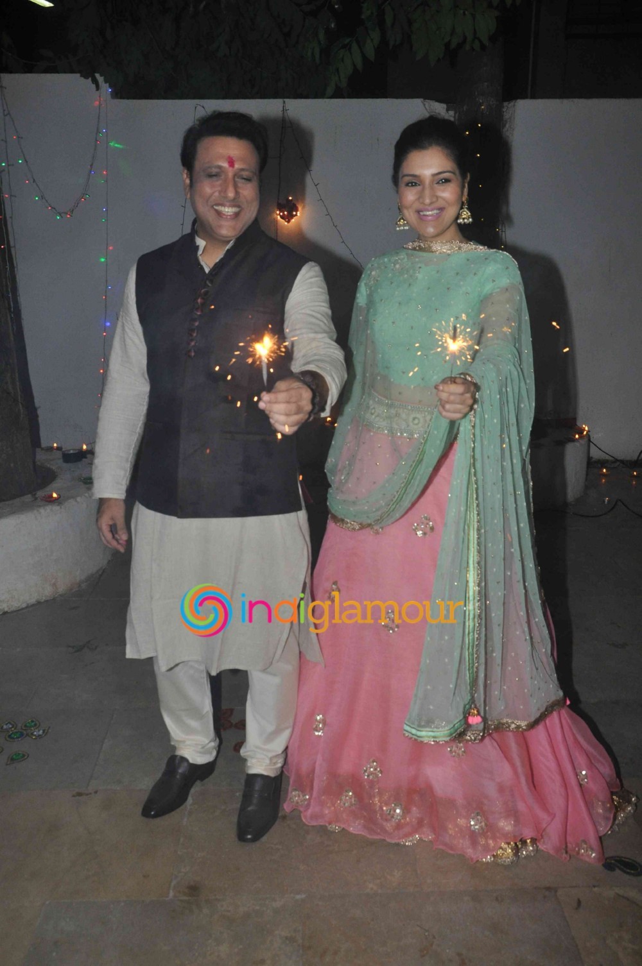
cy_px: 483
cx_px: 321
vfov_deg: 57.3
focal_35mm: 33
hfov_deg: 39.9
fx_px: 885
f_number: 9
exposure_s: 1/200
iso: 800
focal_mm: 22
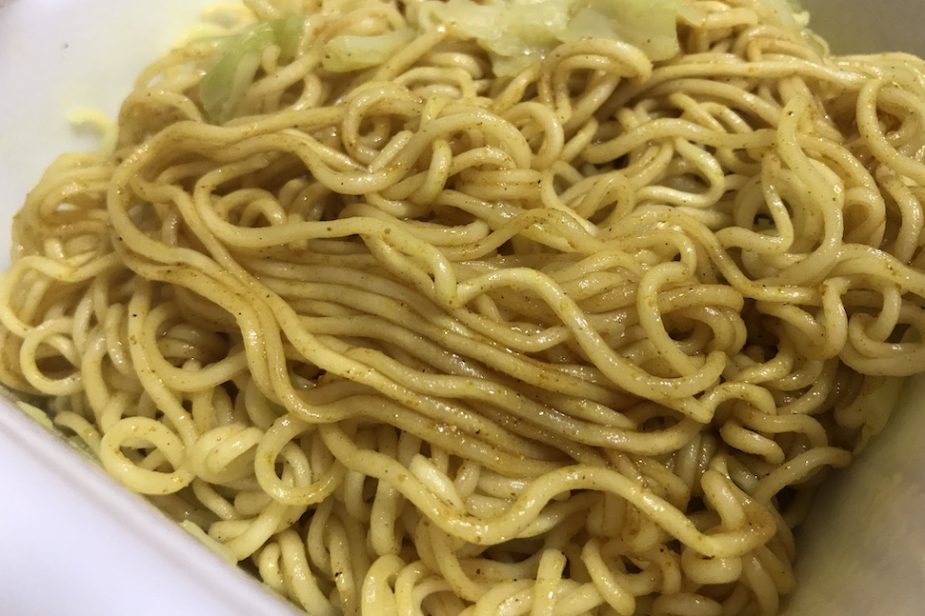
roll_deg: +0.4
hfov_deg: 61.9
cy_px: 263
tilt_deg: -44.8
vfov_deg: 43.5
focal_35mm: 30
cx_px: 470
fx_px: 771
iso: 100
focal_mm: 3.99
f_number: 1.8
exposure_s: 1/35
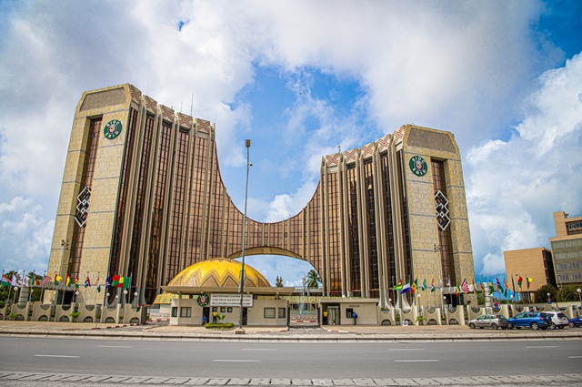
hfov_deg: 73.8
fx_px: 388
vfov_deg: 53.0
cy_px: 194
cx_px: 291
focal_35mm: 24
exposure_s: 1/640
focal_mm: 24
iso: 100
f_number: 9
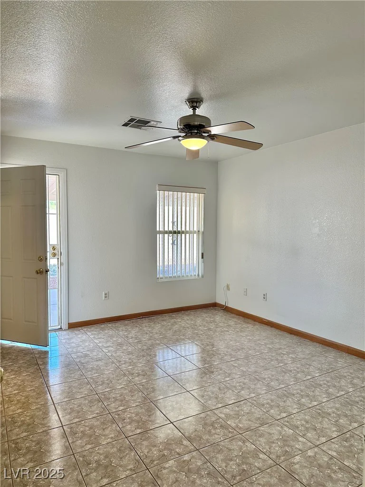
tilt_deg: -2.0
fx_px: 337
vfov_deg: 71.6
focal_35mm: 24
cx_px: 182
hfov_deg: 56.8
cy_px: 244
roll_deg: -0.9
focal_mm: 6.86
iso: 160
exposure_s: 1/120
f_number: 1.78
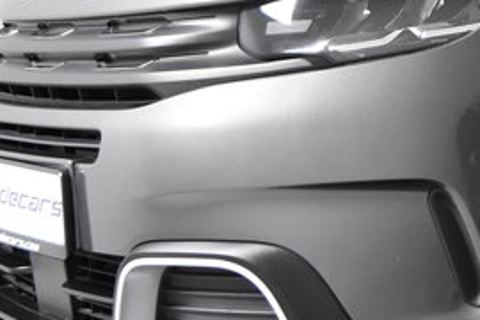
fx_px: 1667
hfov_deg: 15.0
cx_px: 761
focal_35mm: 125
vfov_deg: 10.9
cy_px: 88
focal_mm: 22
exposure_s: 1/60
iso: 1600
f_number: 4
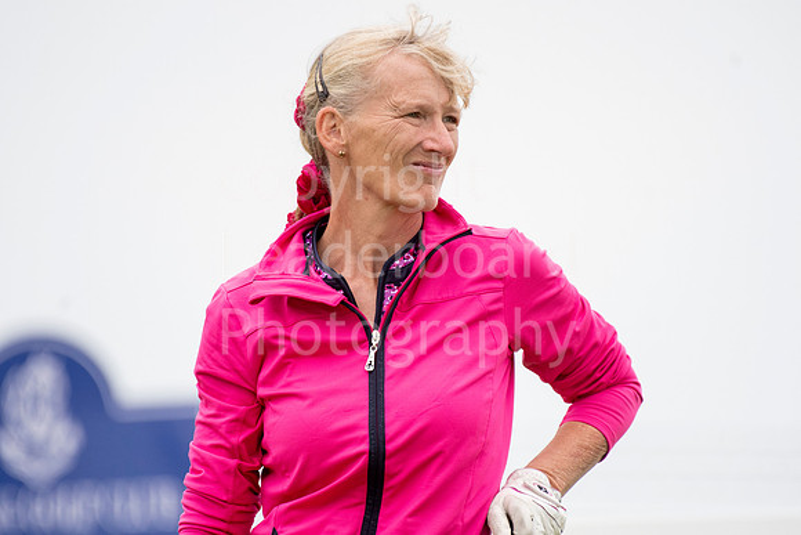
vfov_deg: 1.8
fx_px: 16691
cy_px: 268
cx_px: 400
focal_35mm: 750
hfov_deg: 2.7
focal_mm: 500
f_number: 5.6
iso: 800
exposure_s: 1/1000
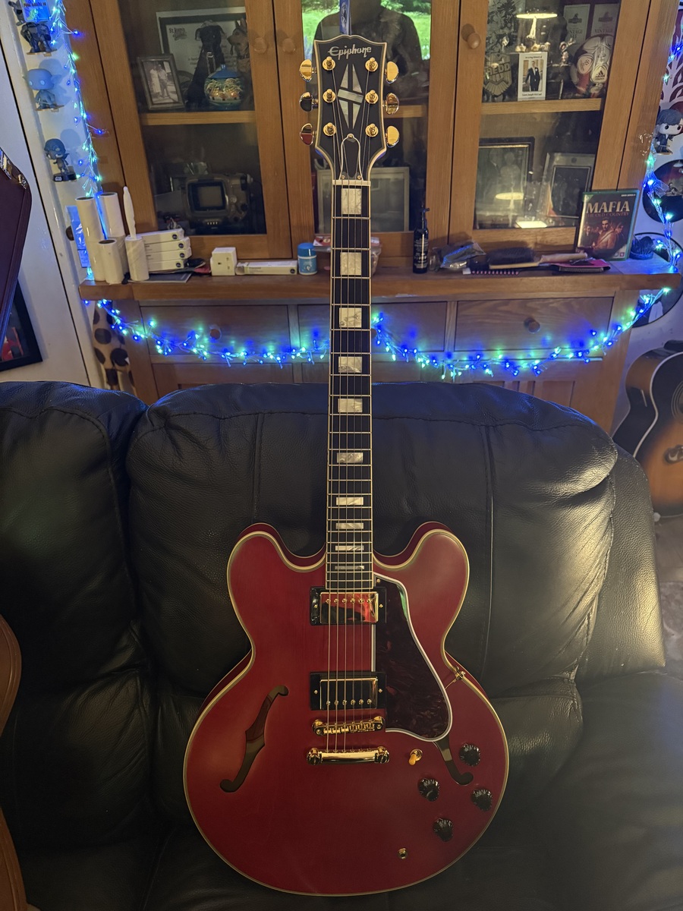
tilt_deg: -31.6
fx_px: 631
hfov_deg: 56.8
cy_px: 456
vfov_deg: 71.6
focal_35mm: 24
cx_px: 342
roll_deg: +1.9
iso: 1000
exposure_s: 1/28
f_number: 1.78
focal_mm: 6.76
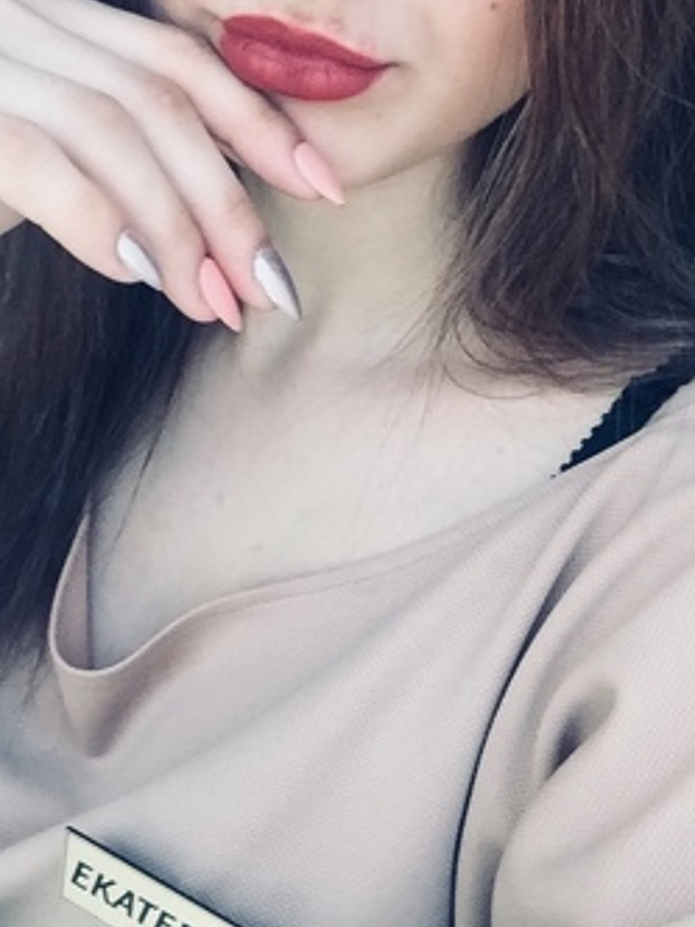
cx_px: 380
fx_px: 1499
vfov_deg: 33.2
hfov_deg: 26.1
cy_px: 162
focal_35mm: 56
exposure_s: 1/100
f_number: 2.2
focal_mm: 2.65
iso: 40
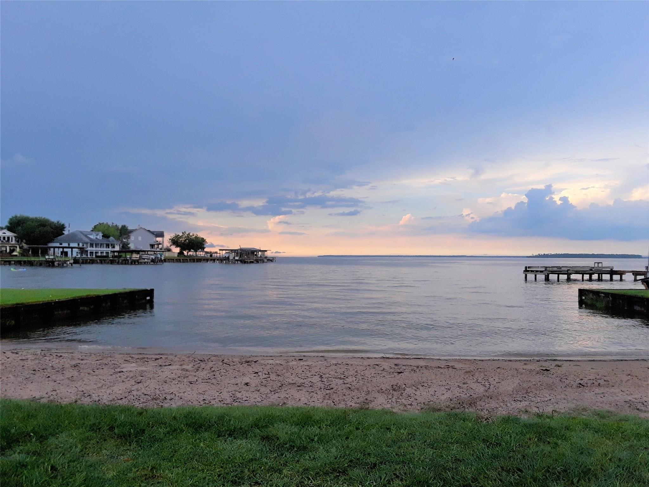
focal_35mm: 28
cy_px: 244
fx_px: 525
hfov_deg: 63.4
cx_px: 324
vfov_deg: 49.7
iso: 40
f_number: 1.9
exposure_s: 1/464
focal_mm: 2.9
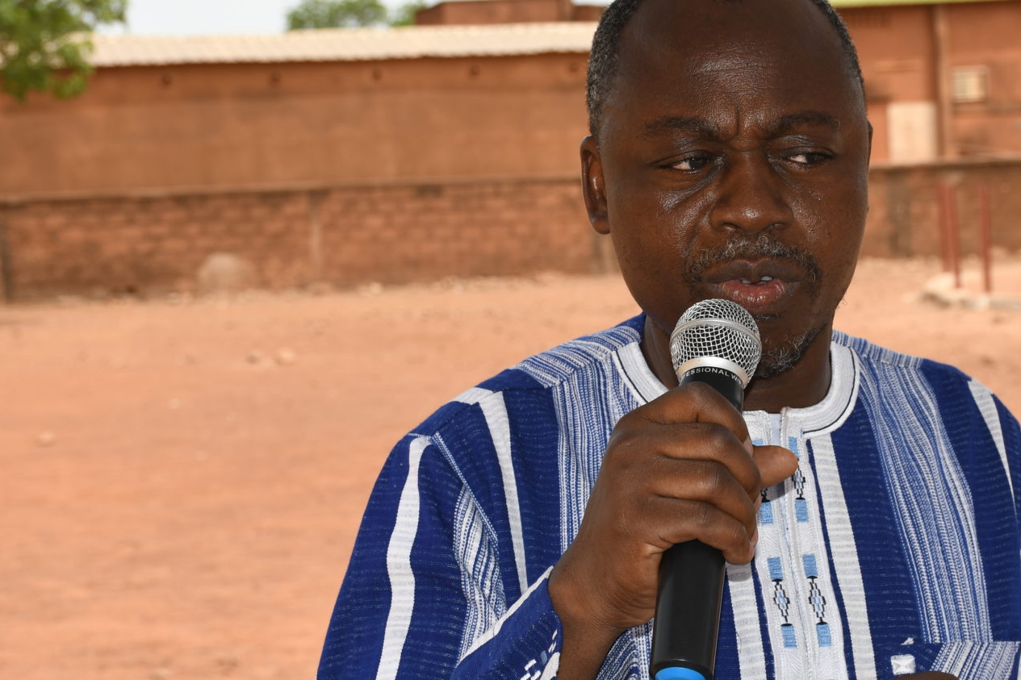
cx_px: 682
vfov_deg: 13.4
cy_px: 338
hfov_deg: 20.0
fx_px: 2892
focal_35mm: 102
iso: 100
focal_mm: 42
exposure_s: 1/250
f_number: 8
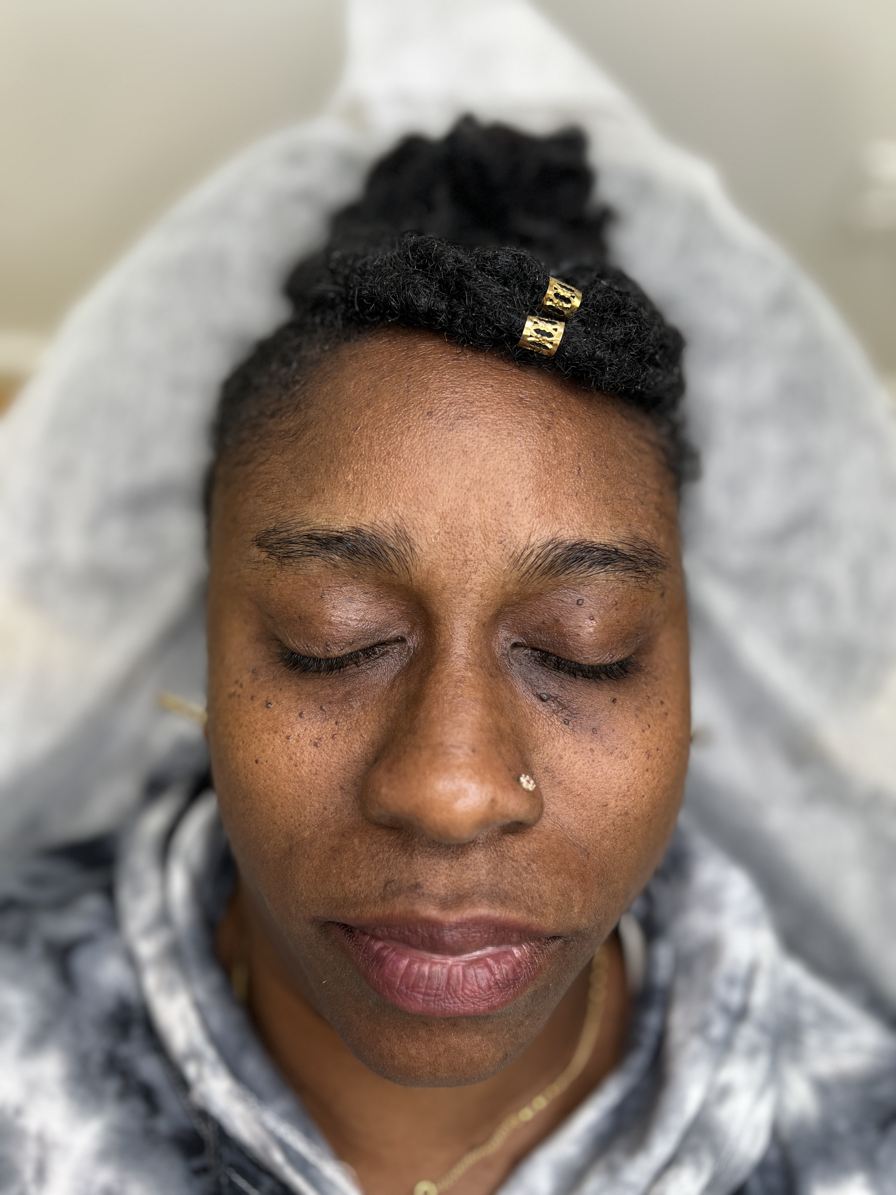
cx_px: 448
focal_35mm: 26
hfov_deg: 53.1
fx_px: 897
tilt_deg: -77.3
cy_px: 598
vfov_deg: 67.3
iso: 64
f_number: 1.5
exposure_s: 1/120
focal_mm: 5.7
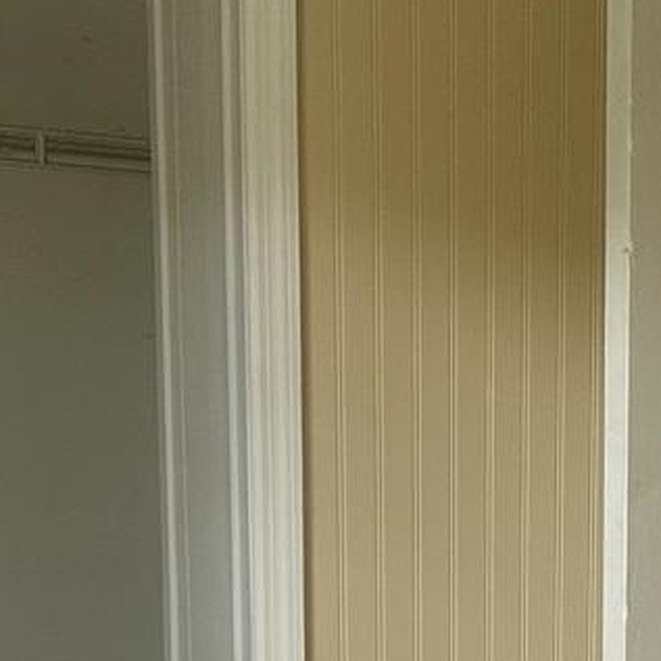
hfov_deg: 12.4
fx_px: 2960
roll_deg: -1.9
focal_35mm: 137
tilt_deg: -13.1
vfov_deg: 12.0
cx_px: 859
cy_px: 1074
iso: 100
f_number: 1.78
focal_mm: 6.86
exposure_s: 1/60
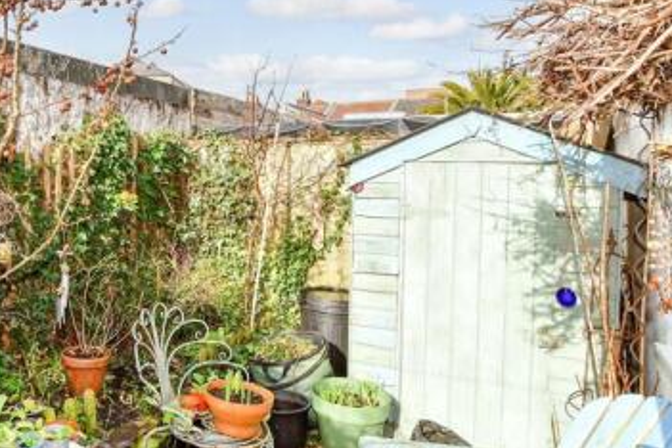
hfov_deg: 61.1
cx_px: 152
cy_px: 166
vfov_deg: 46.0
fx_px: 523
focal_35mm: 28
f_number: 8
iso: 400
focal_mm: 10
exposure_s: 1/250
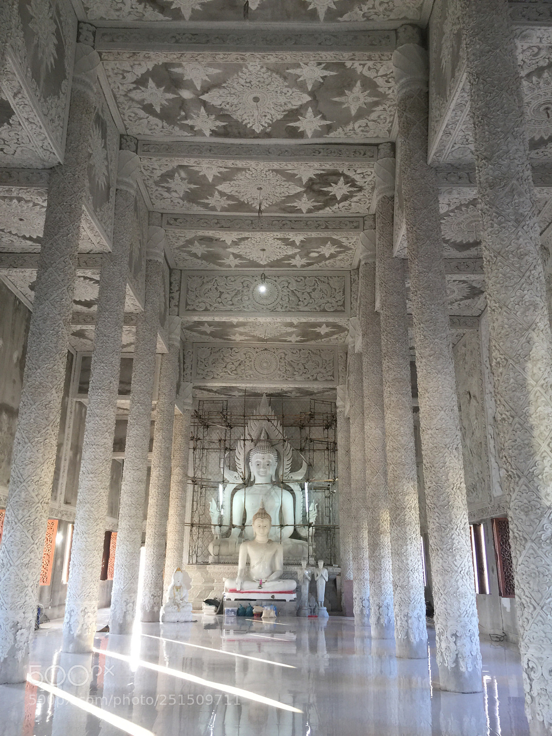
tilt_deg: +19.6
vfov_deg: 61.7
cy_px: 368
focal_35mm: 29
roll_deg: +0.1
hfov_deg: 48.2
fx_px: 617
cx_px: 276
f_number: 2.2
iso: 40
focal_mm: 4.15
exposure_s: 1/17
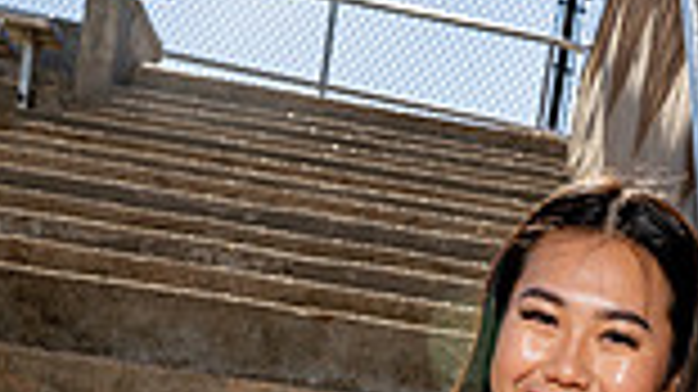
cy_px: 991
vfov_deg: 10.9
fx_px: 1683
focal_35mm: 91
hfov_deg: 23.4
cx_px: 432
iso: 100
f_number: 8
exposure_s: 1/250
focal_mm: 30
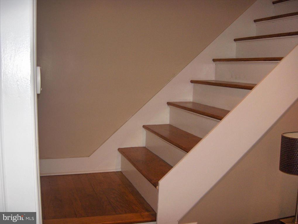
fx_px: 336
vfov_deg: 36.9
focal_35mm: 39
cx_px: 149
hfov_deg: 47.8
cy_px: 112
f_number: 2.8
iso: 100
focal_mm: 8
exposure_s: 1/60
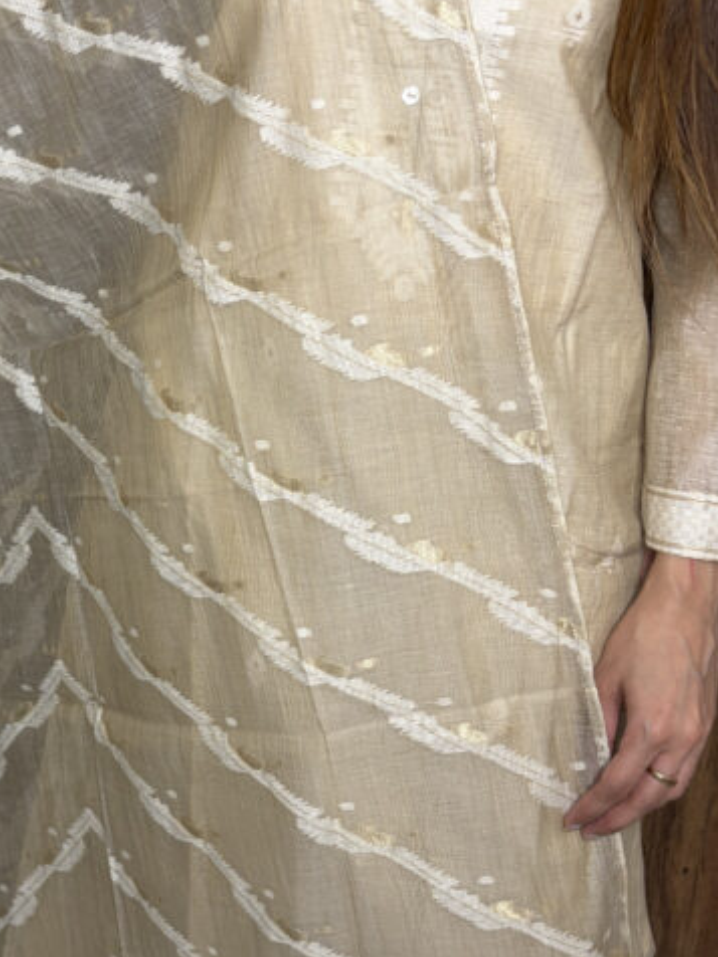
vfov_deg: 37.4
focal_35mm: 51
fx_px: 1410
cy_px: 532
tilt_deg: -22.9
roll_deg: +0.5
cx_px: 141
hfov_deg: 28.0
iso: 80
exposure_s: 1/50
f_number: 1.6
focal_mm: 5.96
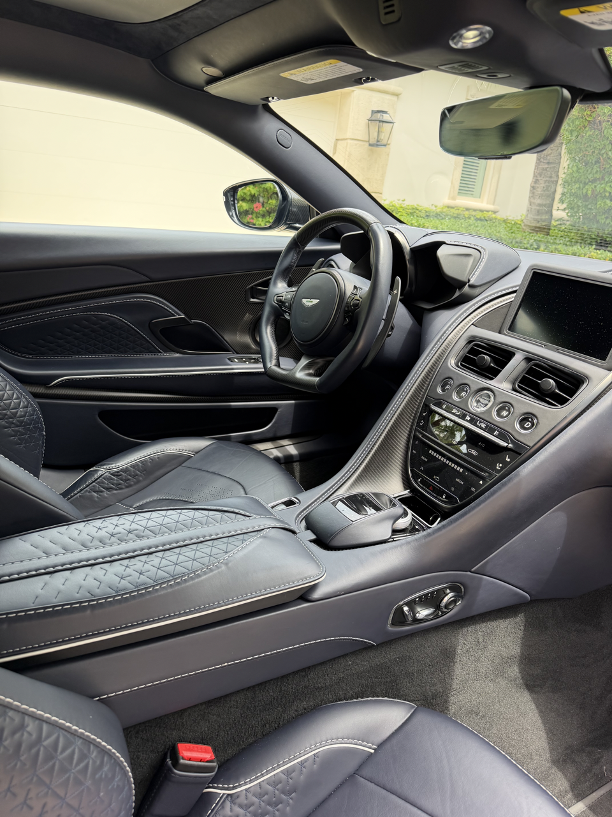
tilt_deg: -21.5
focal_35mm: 24
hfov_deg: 56.8
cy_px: 408
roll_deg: -8.4
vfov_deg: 71.6
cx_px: 306
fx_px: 566
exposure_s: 1/181
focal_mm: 6.76
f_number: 1.78
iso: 80
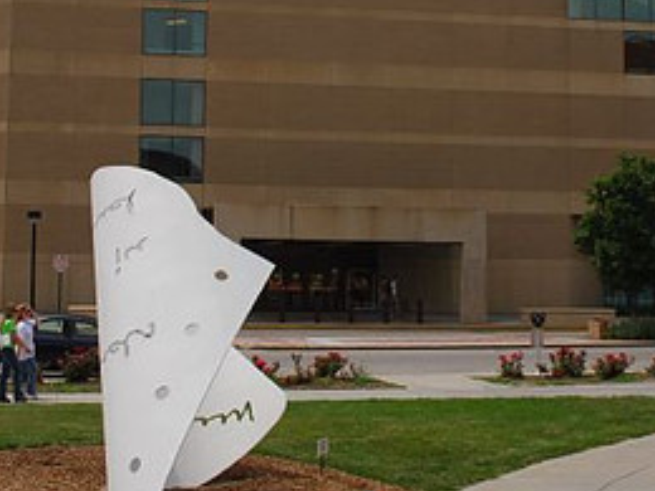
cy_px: 135
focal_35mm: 71
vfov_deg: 20.6
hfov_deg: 27.4
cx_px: 358
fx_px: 1343
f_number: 8
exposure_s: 1/250
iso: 100
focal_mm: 22
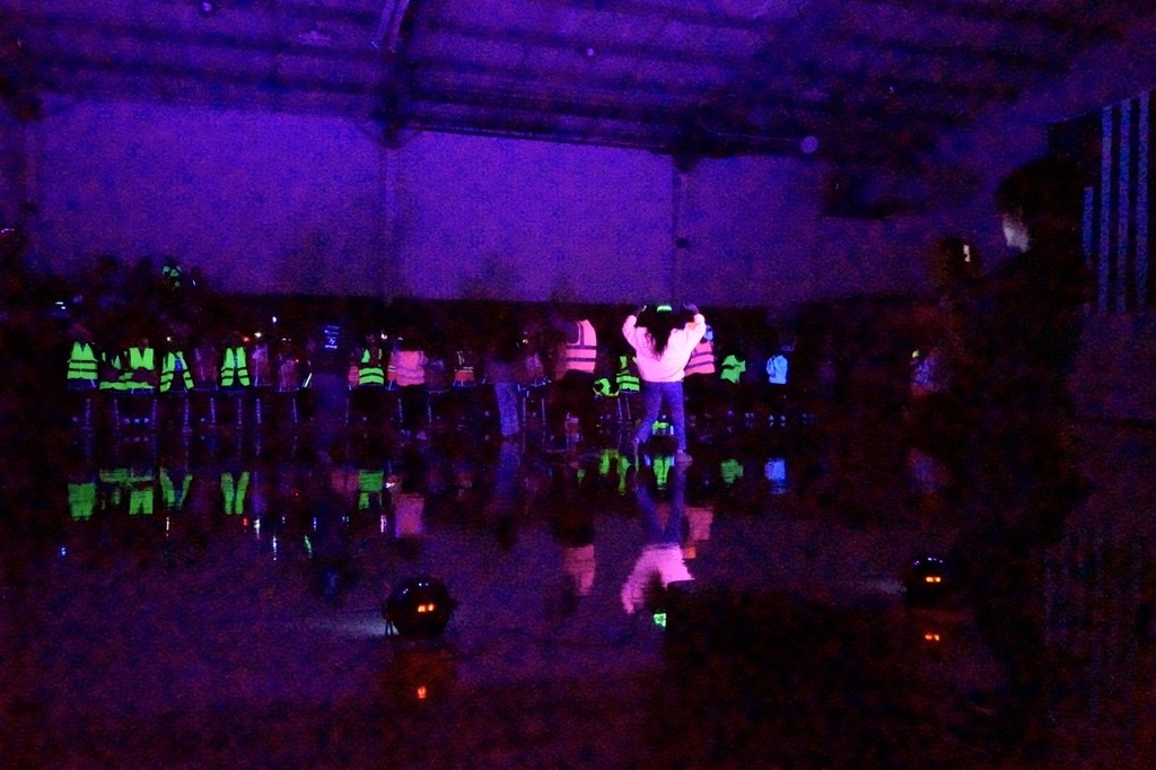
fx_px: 899
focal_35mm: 28
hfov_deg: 65.5
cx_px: 578
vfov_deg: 46.4
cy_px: 385
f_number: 5.6
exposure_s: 1/320
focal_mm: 28
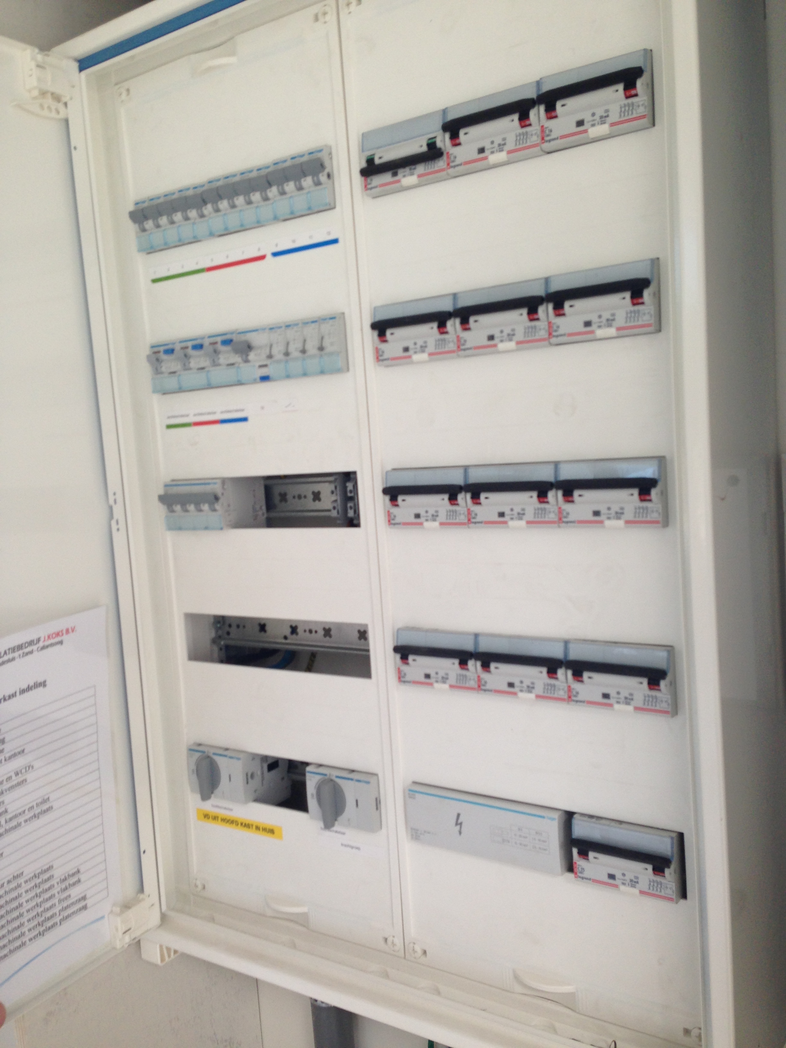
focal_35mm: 33
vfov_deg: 55.4
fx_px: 999
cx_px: 393
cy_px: 524
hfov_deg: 42.9
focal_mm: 4.13
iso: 50
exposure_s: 1/40
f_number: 2.4
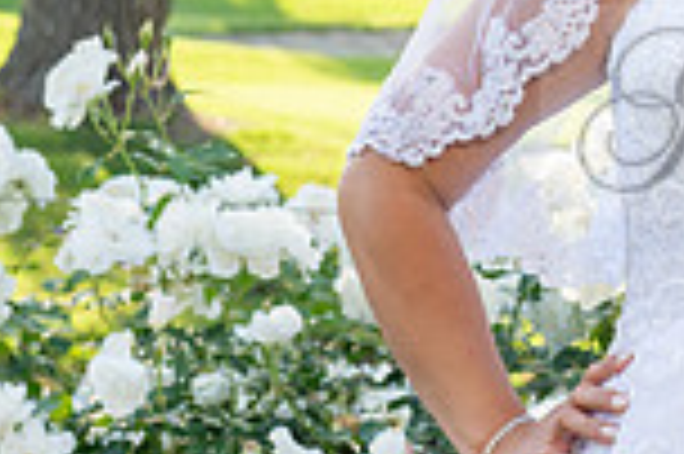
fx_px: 4346
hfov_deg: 8.8
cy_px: 110
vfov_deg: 6.0
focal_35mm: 229
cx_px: 932
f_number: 5
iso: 200
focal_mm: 60
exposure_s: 1/250
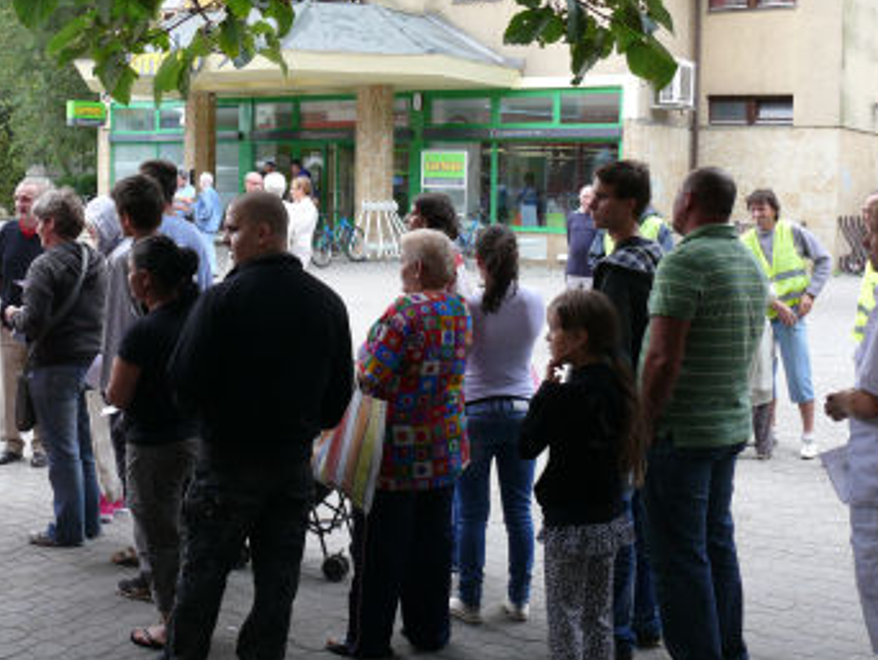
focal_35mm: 46
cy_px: 277
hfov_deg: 41.1
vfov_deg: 31.5
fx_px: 1168
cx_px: 365
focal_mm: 7.4
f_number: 2.8
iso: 100
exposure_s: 1/100
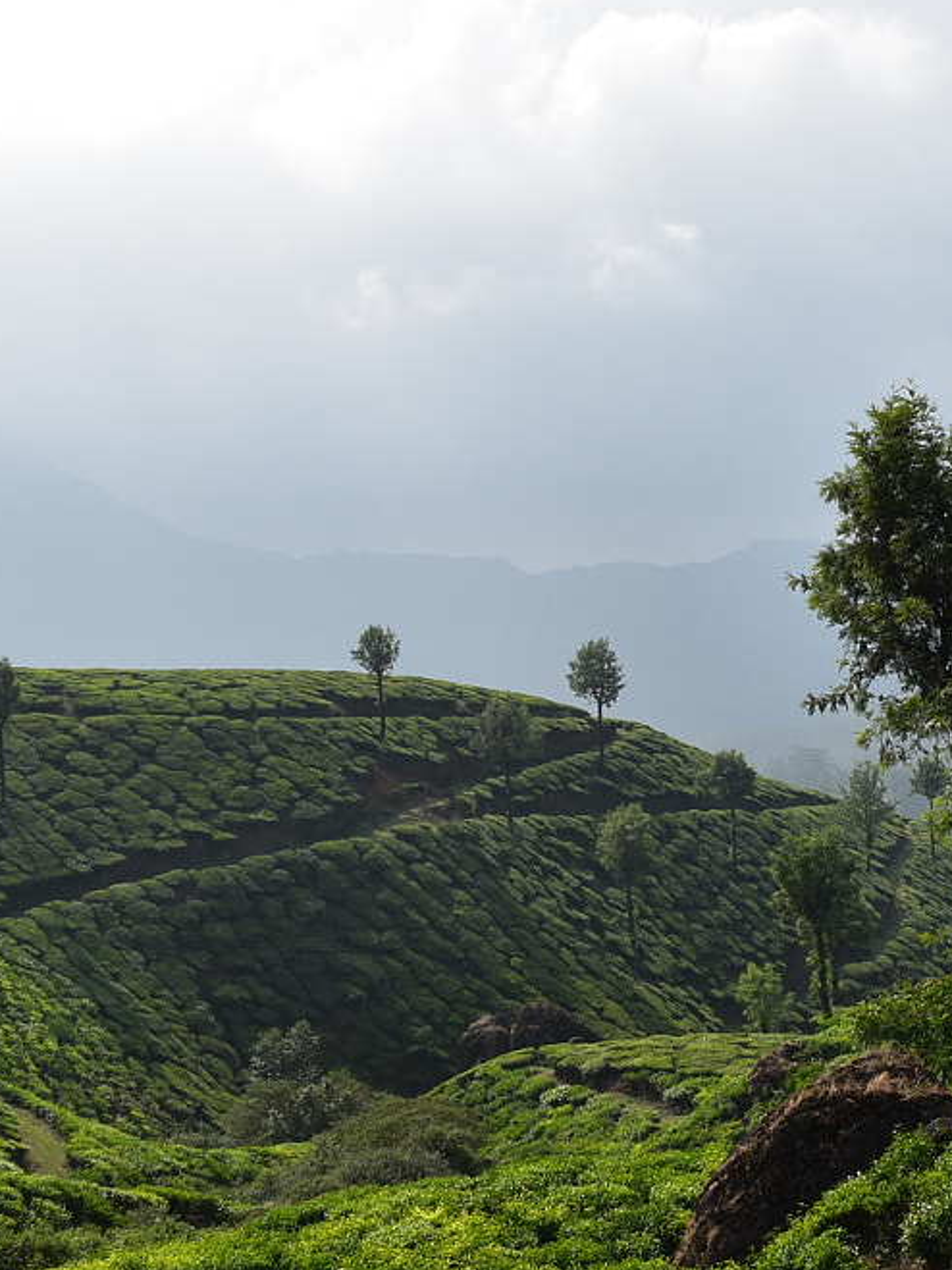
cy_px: 742
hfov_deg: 20.8
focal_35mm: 70
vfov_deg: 27.7
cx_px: 757
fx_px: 2568
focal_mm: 20
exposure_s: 1/500
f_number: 11
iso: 220
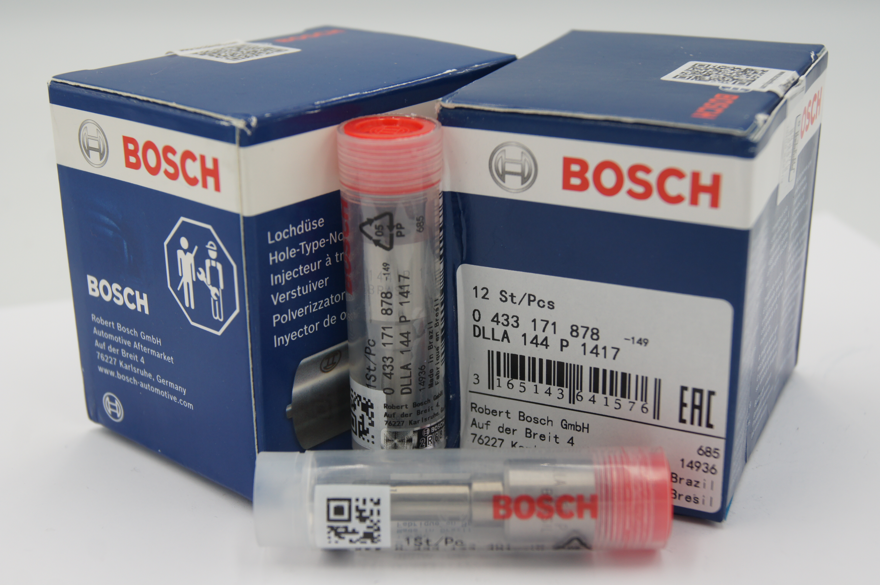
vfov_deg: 25.7
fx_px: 1283
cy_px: 292
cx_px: 440
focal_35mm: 52
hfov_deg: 37.9
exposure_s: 1/125
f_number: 5.6
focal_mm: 35
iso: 200
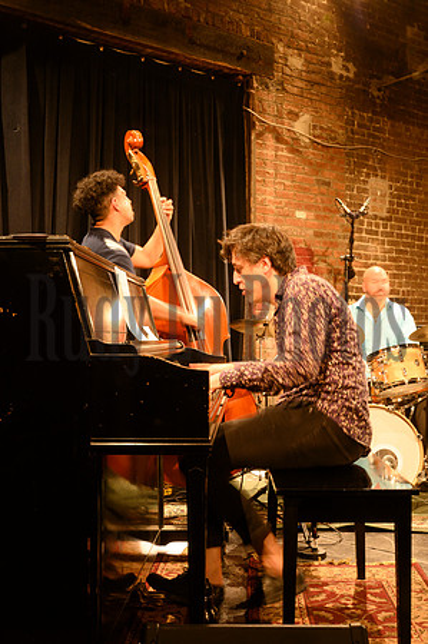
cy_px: 322
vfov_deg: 46.4
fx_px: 751
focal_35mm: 42
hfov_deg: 31.8
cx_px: 214
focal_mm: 42
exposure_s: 1/8
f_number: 11
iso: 2800
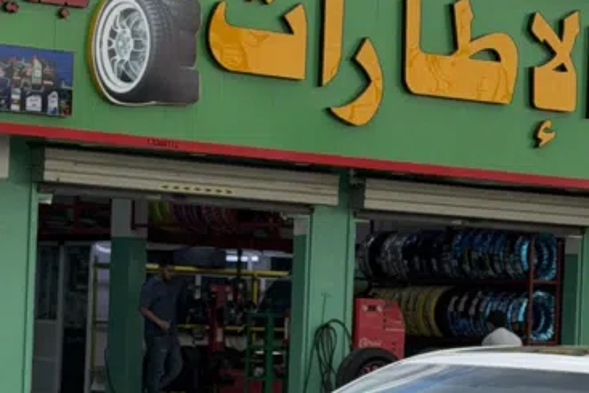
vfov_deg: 15.5
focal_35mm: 87
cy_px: 356
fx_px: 1424
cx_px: 507
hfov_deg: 22.9
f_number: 1.78
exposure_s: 1/928
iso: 64
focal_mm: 6.76
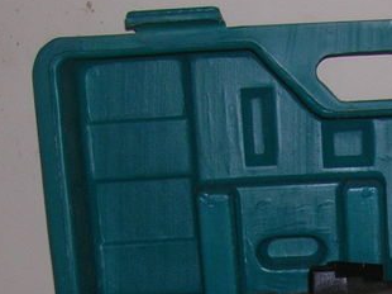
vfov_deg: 12.3
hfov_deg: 17.1
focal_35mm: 113
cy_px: 465
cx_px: 383
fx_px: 1279
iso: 50
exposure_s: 1/60.1
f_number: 2.8
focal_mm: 5.8
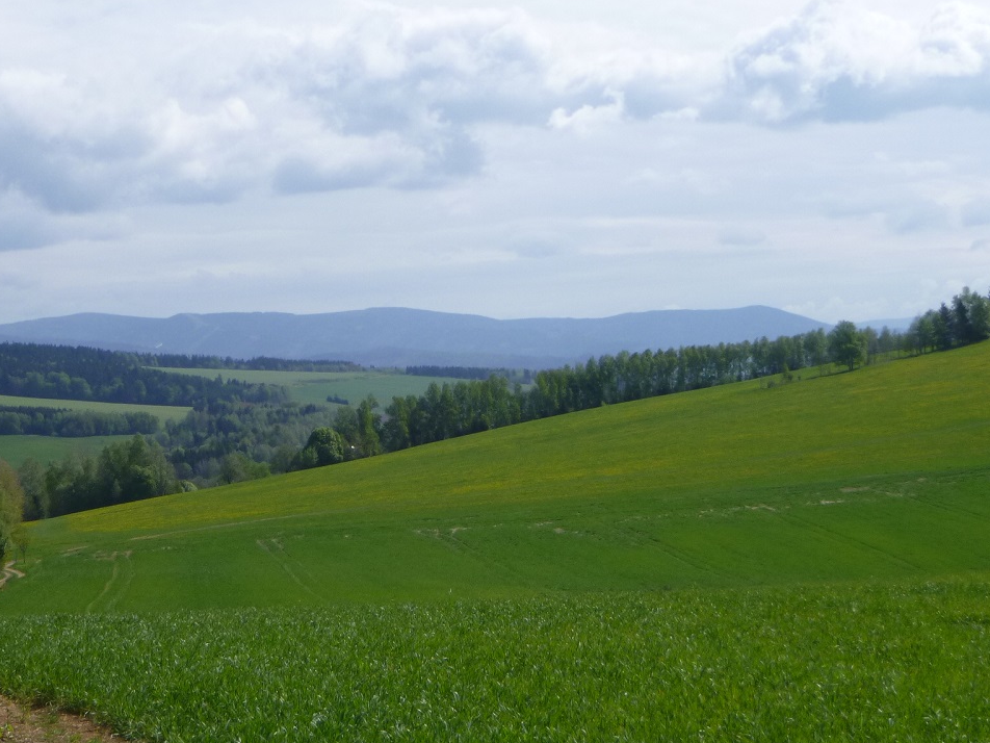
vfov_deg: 17.6
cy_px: 399
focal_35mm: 84
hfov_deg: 23.3
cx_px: 437
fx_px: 2402
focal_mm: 9
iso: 100
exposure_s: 1/500
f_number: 4.9
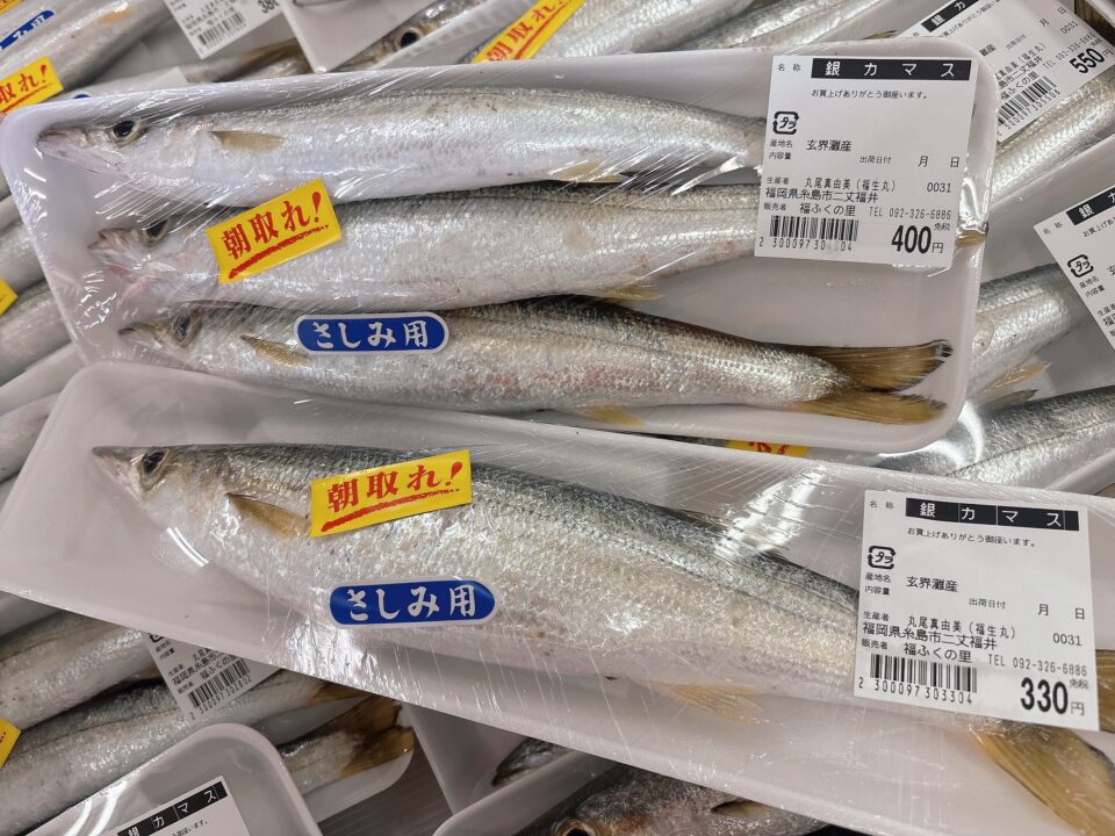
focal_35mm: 26
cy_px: 418
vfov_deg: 53.1
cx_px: 558
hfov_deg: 67.3
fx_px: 837
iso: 80
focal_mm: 5.96
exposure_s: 1/120
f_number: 1.6
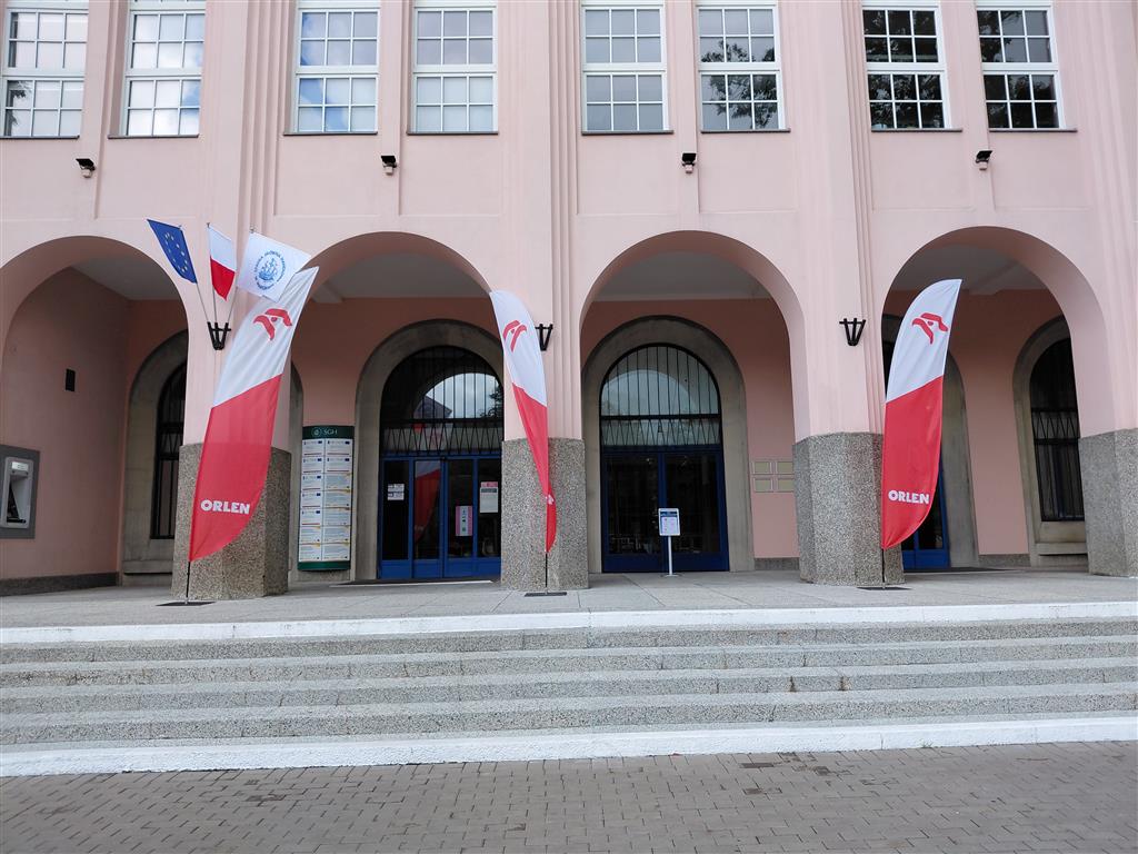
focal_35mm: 25
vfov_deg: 54.9
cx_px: 569
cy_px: 427
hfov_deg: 69.4
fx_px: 822
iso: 50
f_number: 1.8
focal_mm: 4.69
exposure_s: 1/321
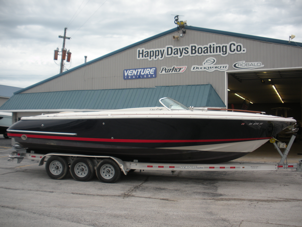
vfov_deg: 40.7
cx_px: 151
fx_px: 305
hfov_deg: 52.6
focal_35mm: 35
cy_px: 114
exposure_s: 1/153
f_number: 3.5
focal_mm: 6.3
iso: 64
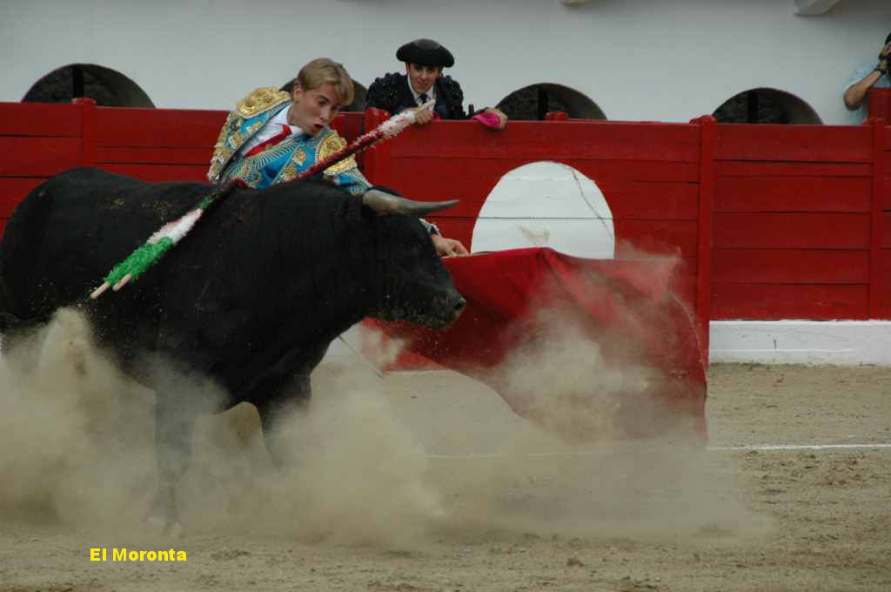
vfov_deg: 4.6
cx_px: 446
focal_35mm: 300
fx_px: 7416
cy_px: 296
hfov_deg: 6.9
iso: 800
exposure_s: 1/800
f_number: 7.1
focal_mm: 200
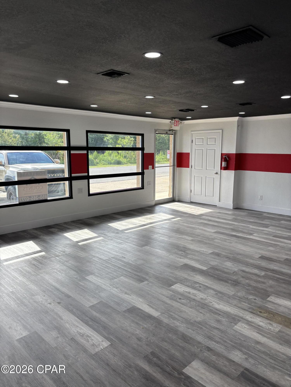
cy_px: 194
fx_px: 291
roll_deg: -1.2
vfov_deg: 67.3
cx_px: 146
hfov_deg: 53.1
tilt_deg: -10.1
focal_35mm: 26
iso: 50
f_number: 1.6
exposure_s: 1/303
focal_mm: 5.96
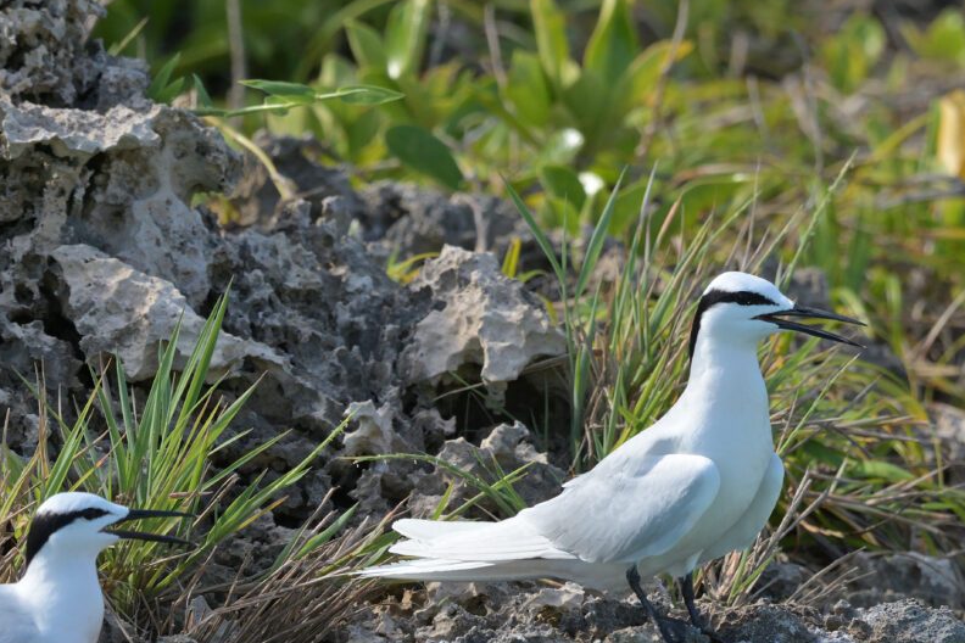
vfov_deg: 1.7
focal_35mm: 818
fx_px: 21925
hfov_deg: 2.5
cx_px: 312
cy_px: 380
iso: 560
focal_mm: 360
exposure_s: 1/800
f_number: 8
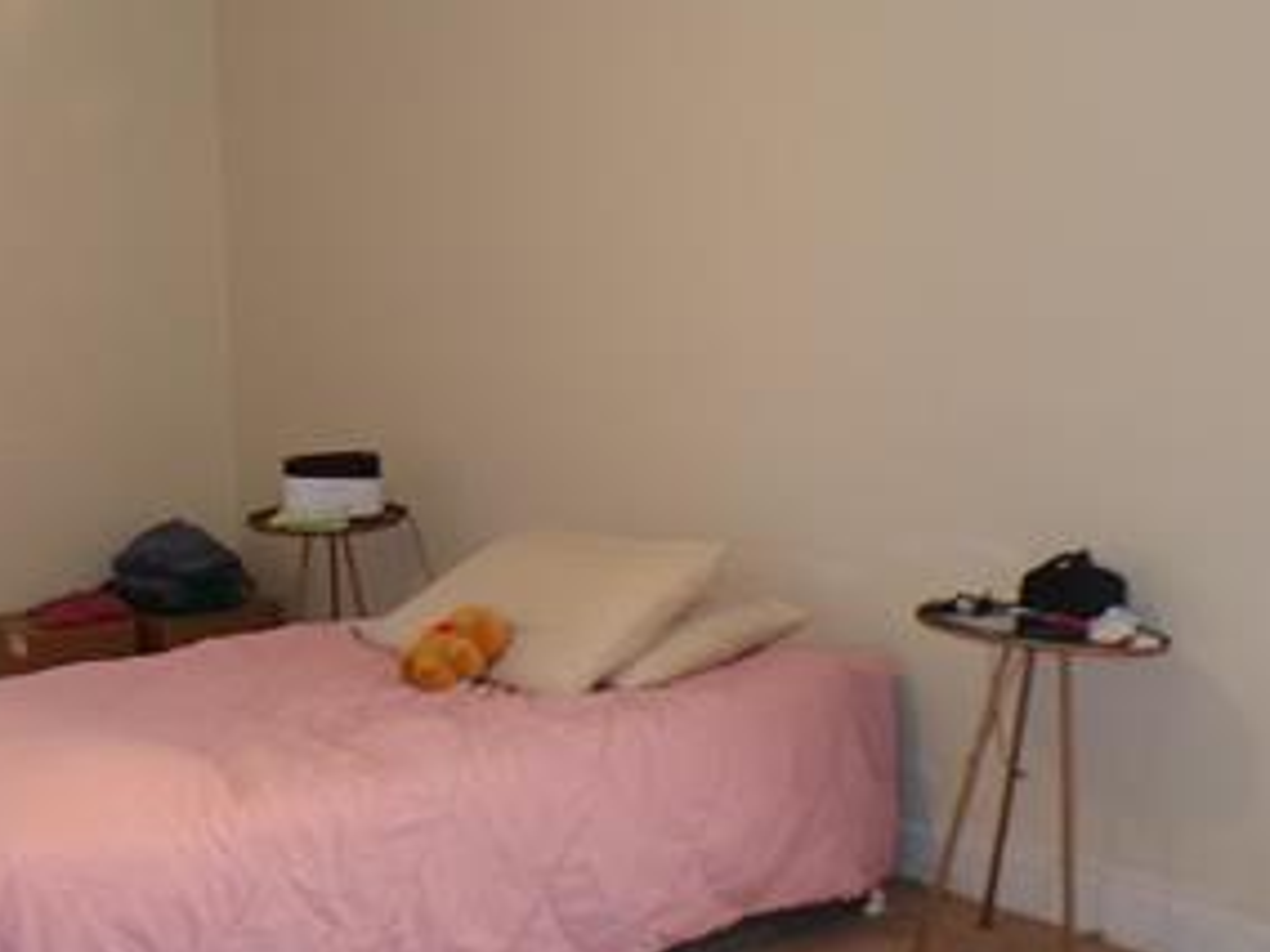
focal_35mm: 54
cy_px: 532
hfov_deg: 33.4
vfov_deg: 27.0
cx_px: 98
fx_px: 1981
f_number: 3
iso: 217
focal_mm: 4.3
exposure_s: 1/17
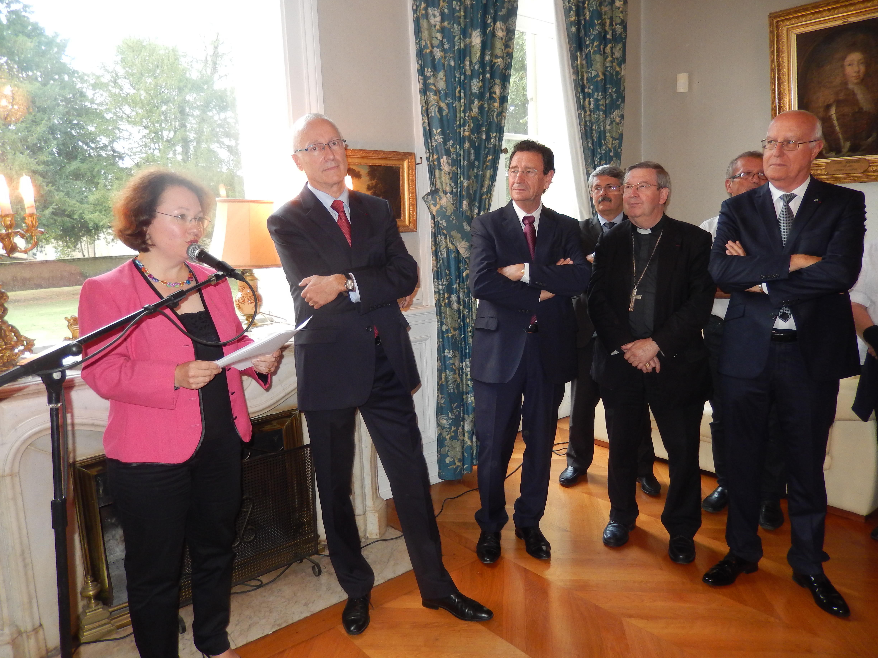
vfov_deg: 54.9
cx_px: 439
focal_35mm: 25
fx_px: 634
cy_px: 329
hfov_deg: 69.4
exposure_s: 1/30
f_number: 3.4
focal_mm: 4.5
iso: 250
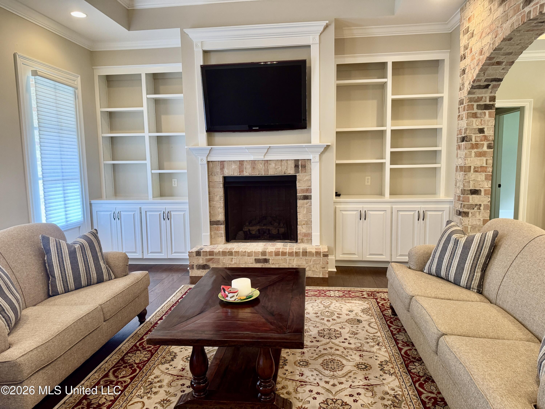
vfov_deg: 56.8
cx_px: 272
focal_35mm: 24
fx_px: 378
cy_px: 204
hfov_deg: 71.6
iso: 250
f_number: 1.78
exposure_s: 1/60
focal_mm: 6.76
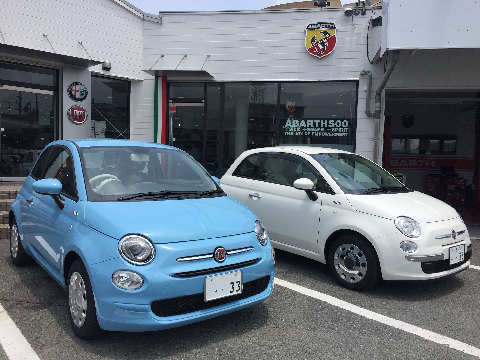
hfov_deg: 61.7
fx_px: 402
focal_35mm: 29
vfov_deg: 48.2
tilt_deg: -2.4
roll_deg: -2.3
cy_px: 180
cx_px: 240
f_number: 2.2
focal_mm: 4.15
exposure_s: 1/2639
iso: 32
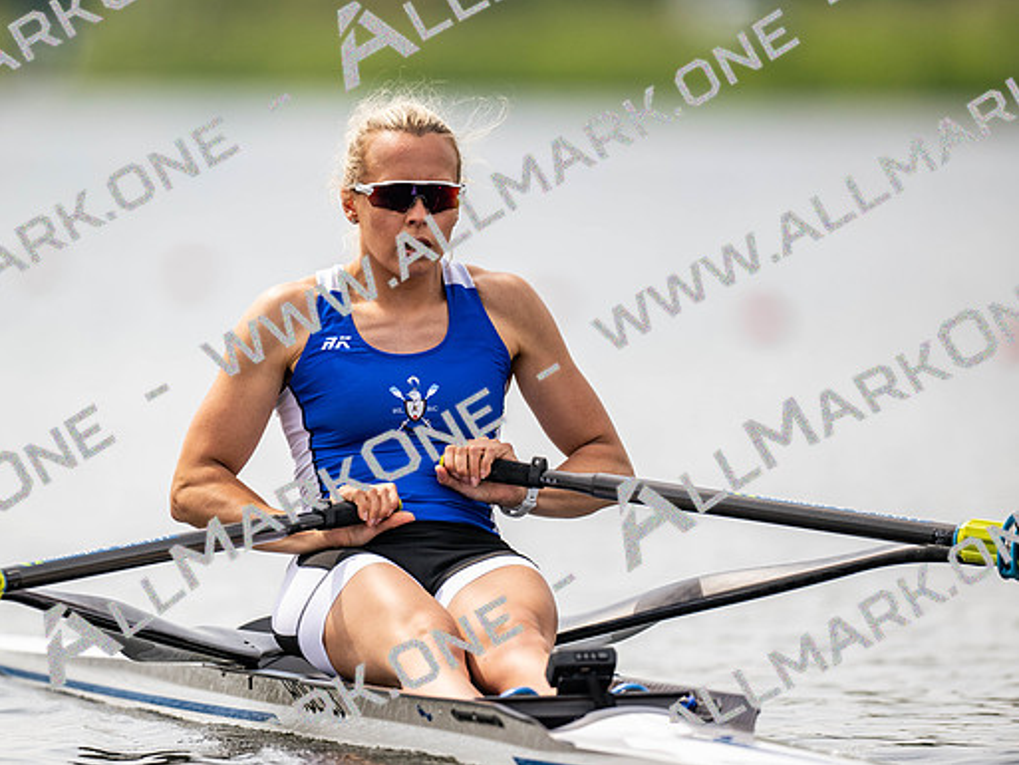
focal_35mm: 652
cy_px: 382
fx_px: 19198
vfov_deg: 2.3
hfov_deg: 3.0
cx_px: 447
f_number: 4
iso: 450
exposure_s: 1/2500
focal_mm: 600
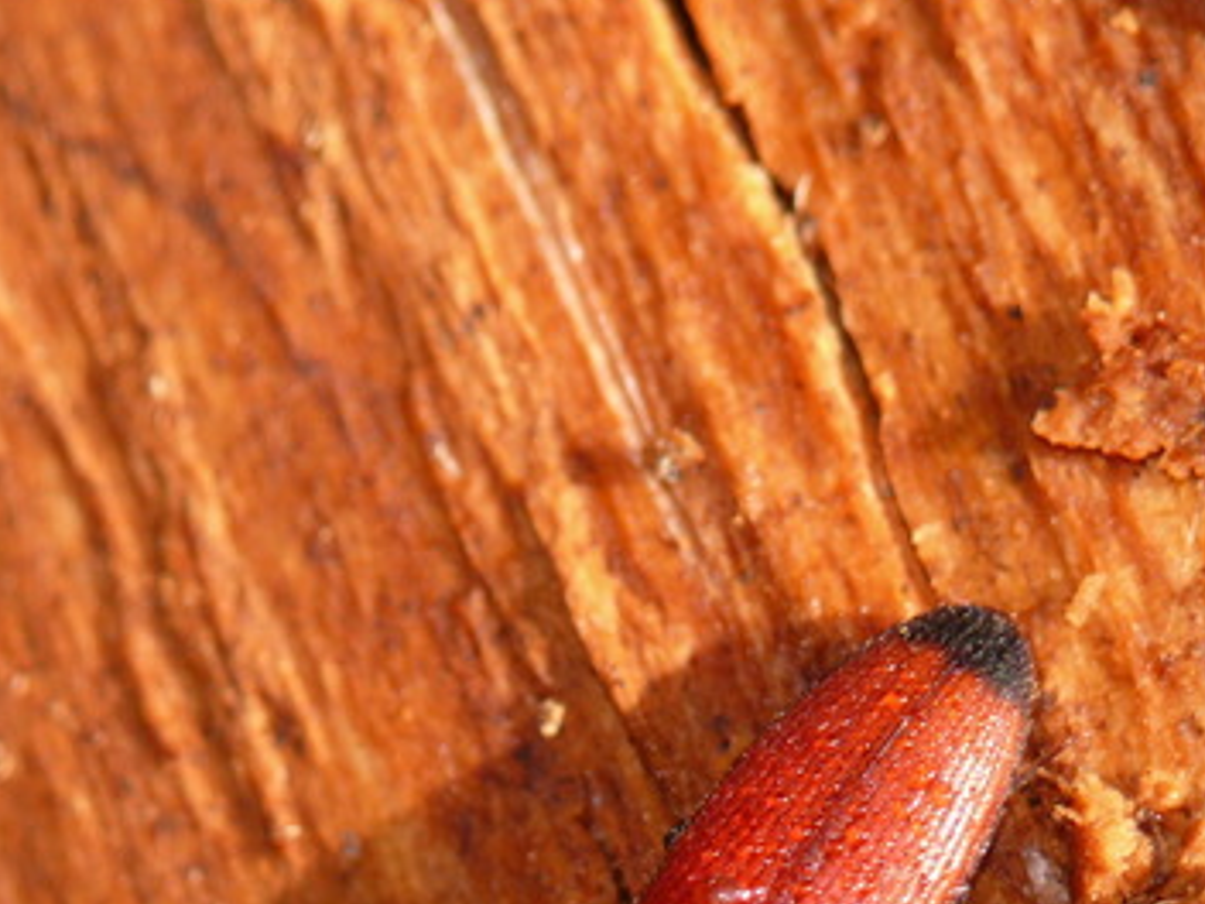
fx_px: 33731
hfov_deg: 2.0
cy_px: 1017
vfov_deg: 1.5
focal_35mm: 969
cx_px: 573
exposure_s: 1/320
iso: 100
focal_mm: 84.6
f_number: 5
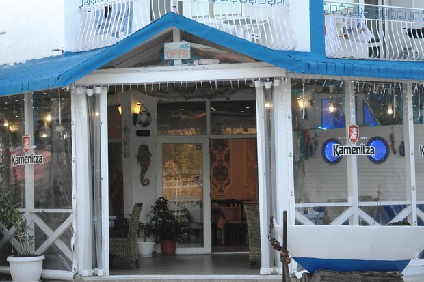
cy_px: 114
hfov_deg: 22.8
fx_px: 1048
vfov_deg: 15.3
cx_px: 161
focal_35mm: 89
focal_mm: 45
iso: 400
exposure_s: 1/125
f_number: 5.6
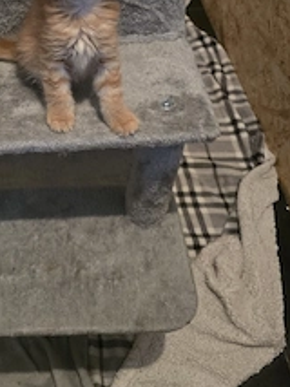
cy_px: 105
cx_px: 22
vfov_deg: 42.8
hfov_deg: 31.7
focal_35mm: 43
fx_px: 481
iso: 1600
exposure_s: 1/50.3
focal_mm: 6.3
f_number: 1.7
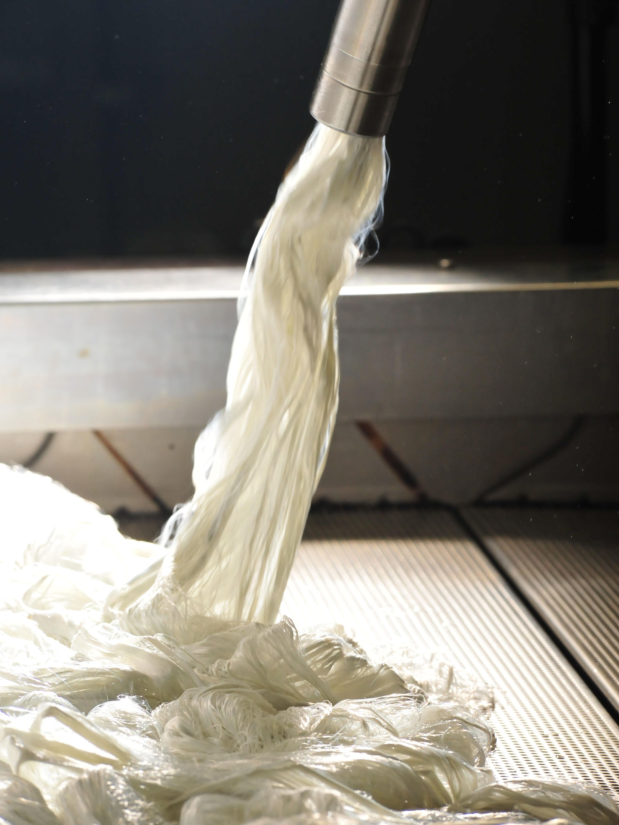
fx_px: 5174
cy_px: 382
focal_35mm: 217
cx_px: 309
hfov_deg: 6.8
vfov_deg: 9.1
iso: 2000
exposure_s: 1/250
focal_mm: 200
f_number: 11
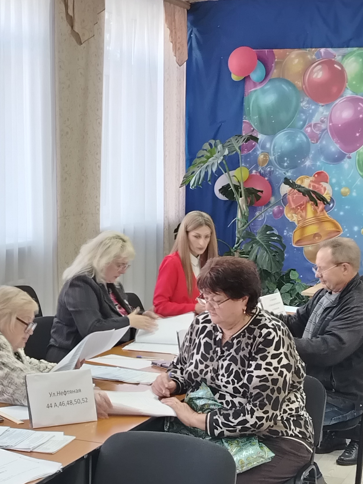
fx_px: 1105
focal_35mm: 79
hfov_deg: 18.4
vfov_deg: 24.6
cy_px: 322
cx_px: 43
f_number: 1.75
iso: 431
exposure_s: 1/33.3
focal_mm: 5.25
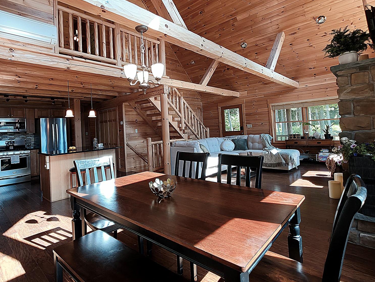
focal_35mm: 18
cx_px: 161
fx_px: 195
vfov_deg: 71.3
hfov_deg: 87.2
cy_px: 124
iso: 32
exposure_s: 1/60.2
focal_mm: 2.2
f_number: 1.9
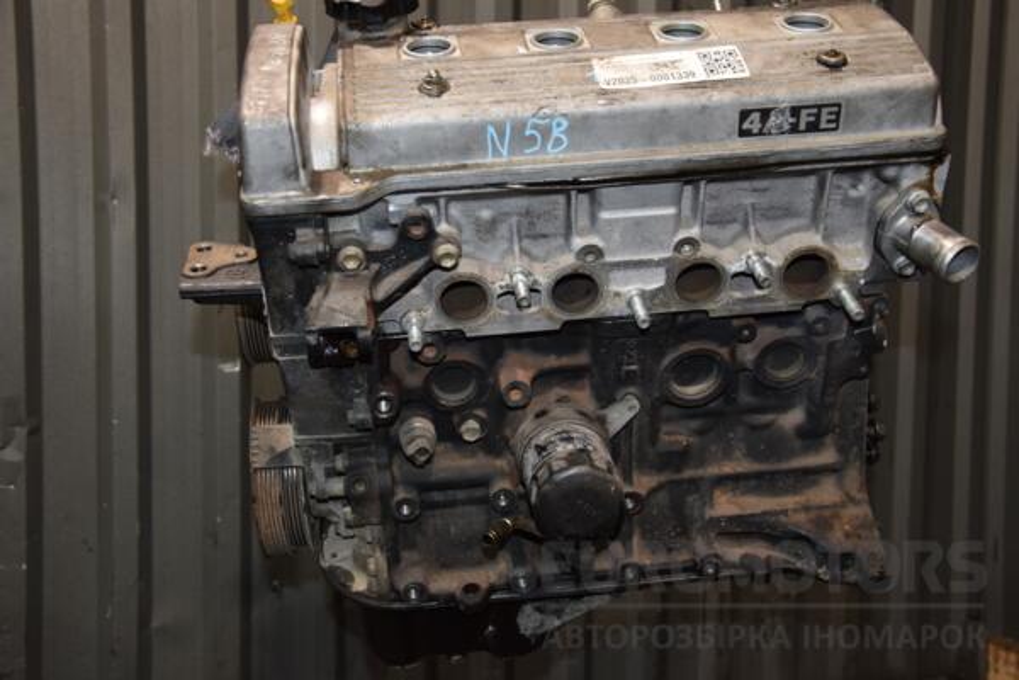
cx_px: 510
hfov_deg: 46.4
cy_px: 340
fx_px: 1189
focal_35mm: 42
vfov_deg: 31.9
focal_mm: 28
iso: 800
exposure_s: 1/60
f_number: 5
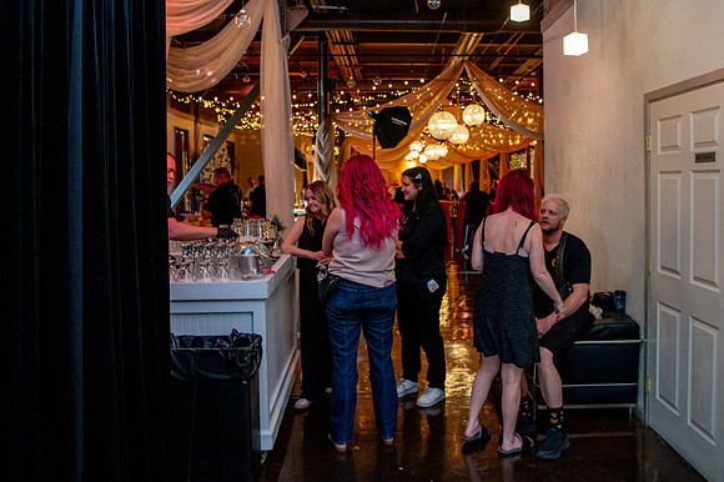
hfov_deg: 61.0
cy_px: 205
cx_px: 397
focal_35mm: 30
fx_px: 613
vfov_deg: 42.8
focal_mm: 26
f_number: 4
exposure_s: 1/200
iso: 2000
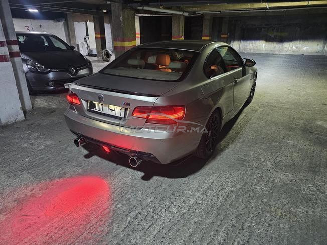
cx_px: 164
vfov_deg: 58.9
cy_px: 122
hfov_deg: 73.9
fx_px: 217
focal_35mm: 23
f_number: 1.7
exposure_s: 1/25
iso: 800
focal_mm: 6.3
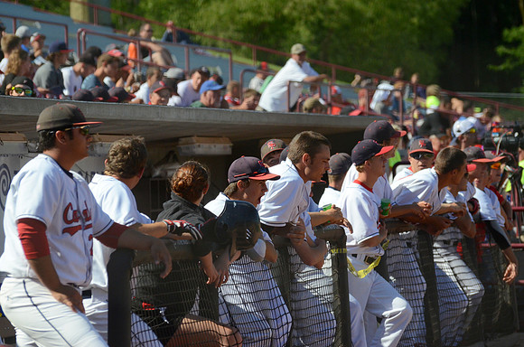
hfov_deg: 9.5
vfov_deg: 6.3
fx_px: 3159
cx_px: 262
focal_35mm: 218
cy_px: 174
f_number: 4.8
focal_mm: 145
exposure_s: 1/8000
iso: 1000
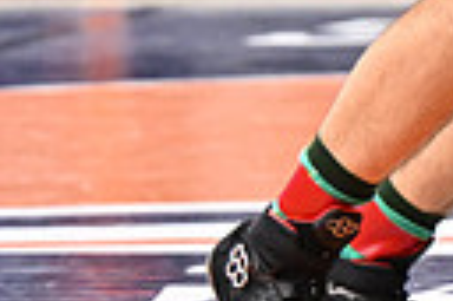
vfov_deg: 2.4
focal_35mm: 571
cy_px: -345
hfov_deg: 3.6
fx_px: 7176
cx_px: 1019
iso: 2800
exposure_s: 1/1000
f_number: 3.2
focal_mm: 84
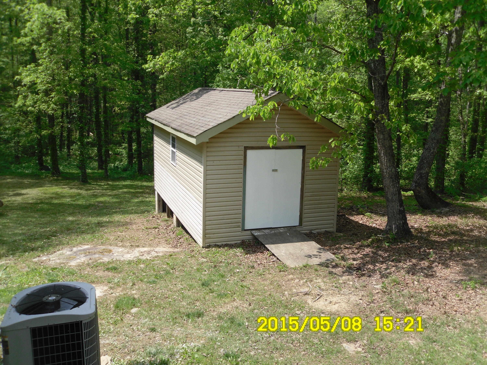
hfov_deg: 52.6
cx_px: 244
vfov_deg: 40.7
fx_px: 492
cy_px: 182
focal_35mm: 35
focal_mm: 6.3
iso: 80
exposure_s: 1/430
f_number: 3.5
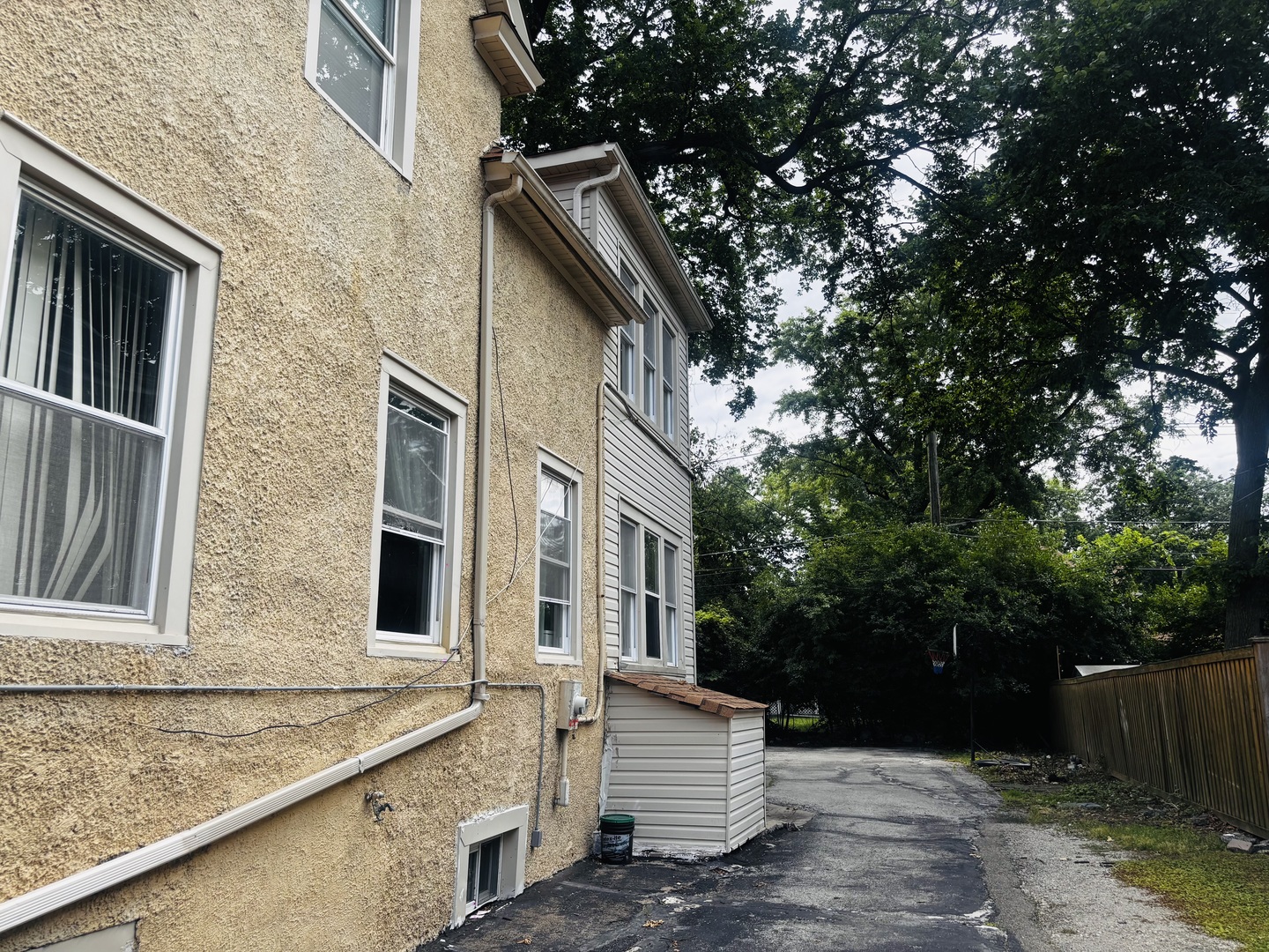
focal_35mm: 26
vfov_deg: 53.1
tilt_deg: +13.2
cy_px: 476
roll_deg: +0.0
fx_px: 953
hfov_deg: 67.3
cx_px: 634
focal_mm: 5.96
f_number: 1.6
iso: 50
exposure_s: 1/1152
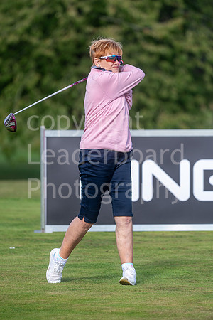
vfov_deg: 6.9
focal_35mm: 300
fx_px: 2662
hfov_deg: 4.6
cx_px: 106
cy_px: 160
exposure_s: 1/1600
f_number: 5
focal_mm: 300
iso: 500
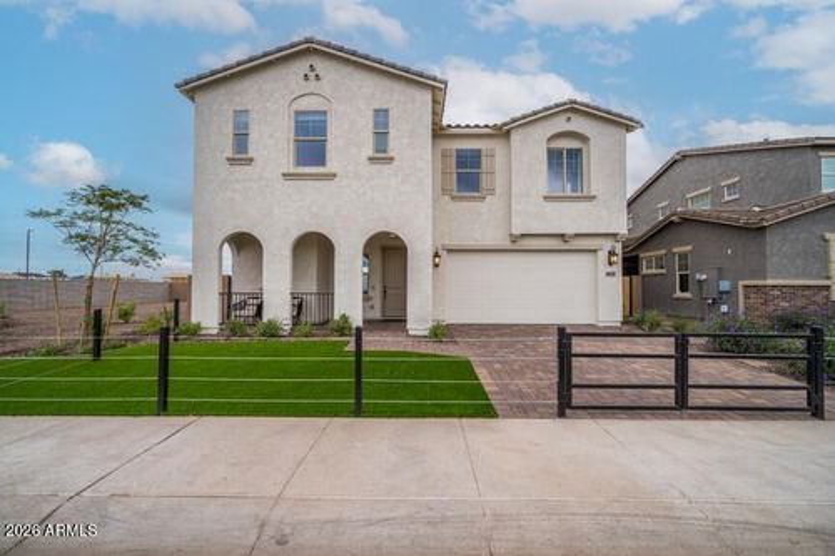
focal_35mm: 14
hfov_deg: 104.3
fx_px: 325
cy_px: 278
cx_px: 418
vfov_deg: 81.2
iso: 100
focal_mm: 14
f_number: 4
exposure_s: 1/400
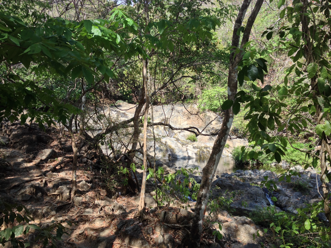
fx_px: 335
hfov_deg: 52.6
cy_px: 124
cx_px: 166
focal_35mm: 35
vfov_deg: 40.7
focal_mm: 4.28
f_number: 2.4
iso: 50
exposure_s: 1/343
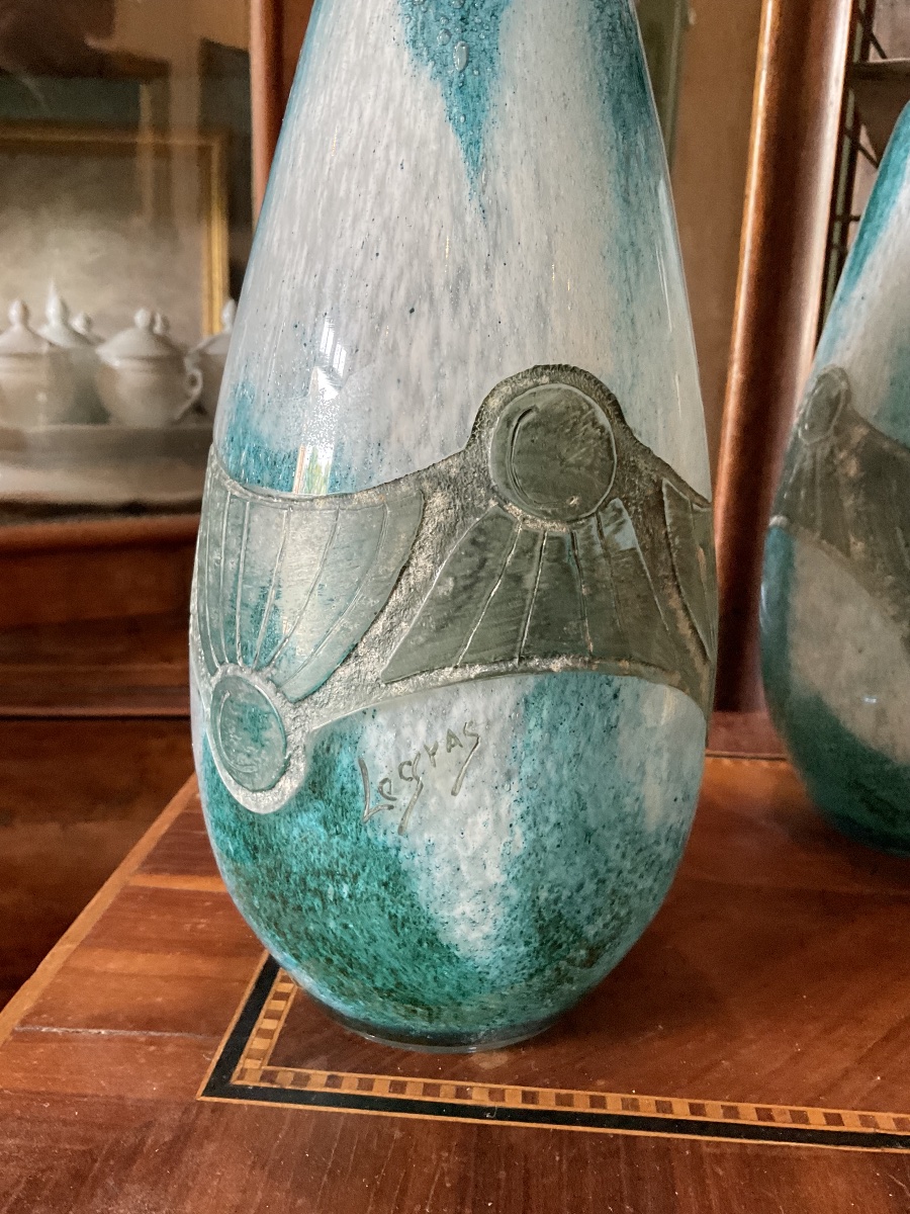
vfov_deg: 61.7
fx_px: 1016
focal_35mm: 29
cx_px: 455
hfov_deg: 48.2
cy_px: 607
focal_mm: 3
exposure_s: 1/60
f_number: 1.8
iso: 200
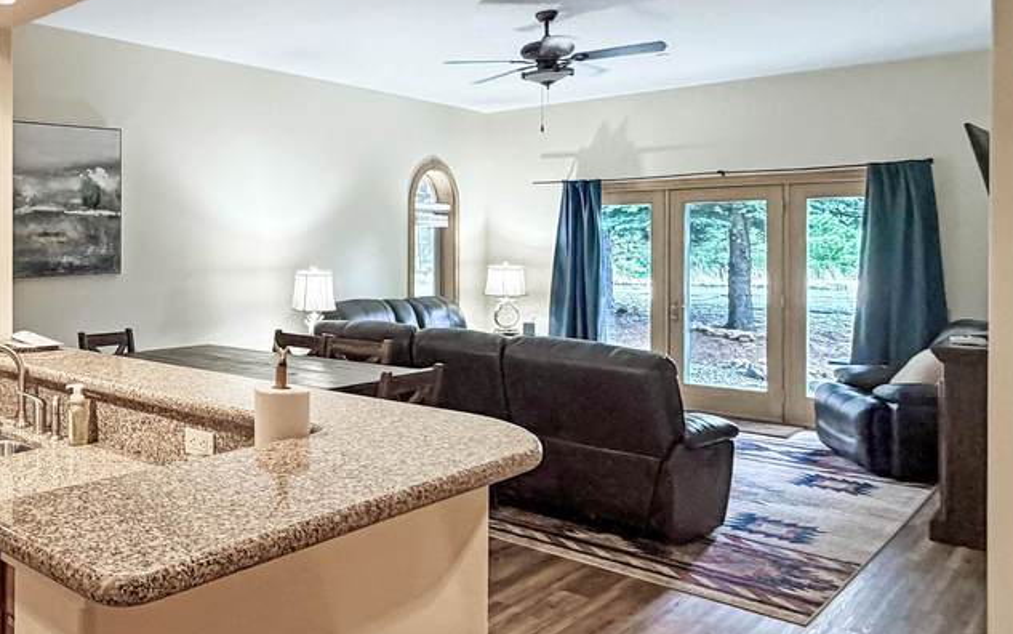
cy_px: 231
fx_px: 828
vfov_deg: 41.5
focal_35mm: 30
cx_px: 166
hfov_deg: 57.0
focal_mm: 2.22
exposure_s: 1/60
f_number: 2.2
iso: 400
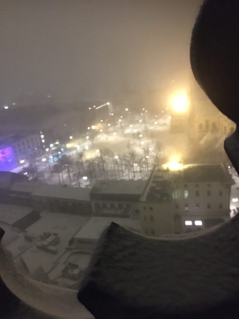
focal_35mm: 29
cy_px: 160
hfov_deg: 48.2
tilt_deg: -21.1
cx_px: 120
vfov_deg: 61.7
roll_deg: +6.7
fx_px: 267
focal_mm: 4.15
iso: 2000
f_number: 2.2
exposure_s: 1/17
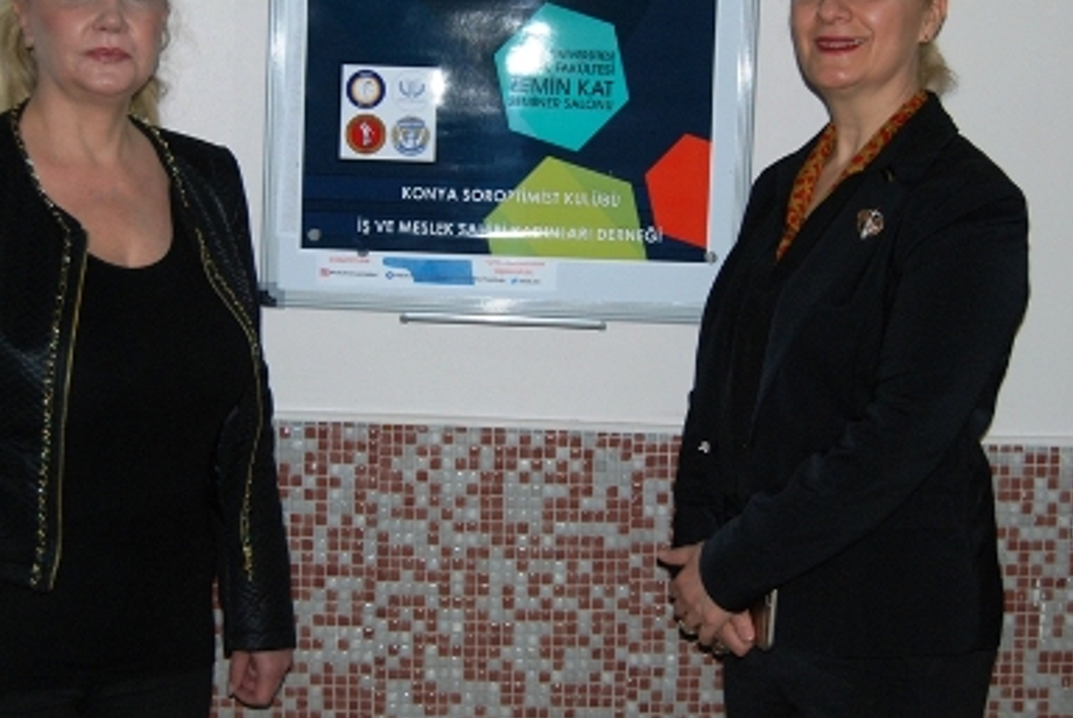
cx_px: 514
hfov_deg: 30.9
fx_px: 1940
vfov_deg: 20.9
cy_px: 208
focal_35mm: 65
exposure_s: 1/60
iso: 400
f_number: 4
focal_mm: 26
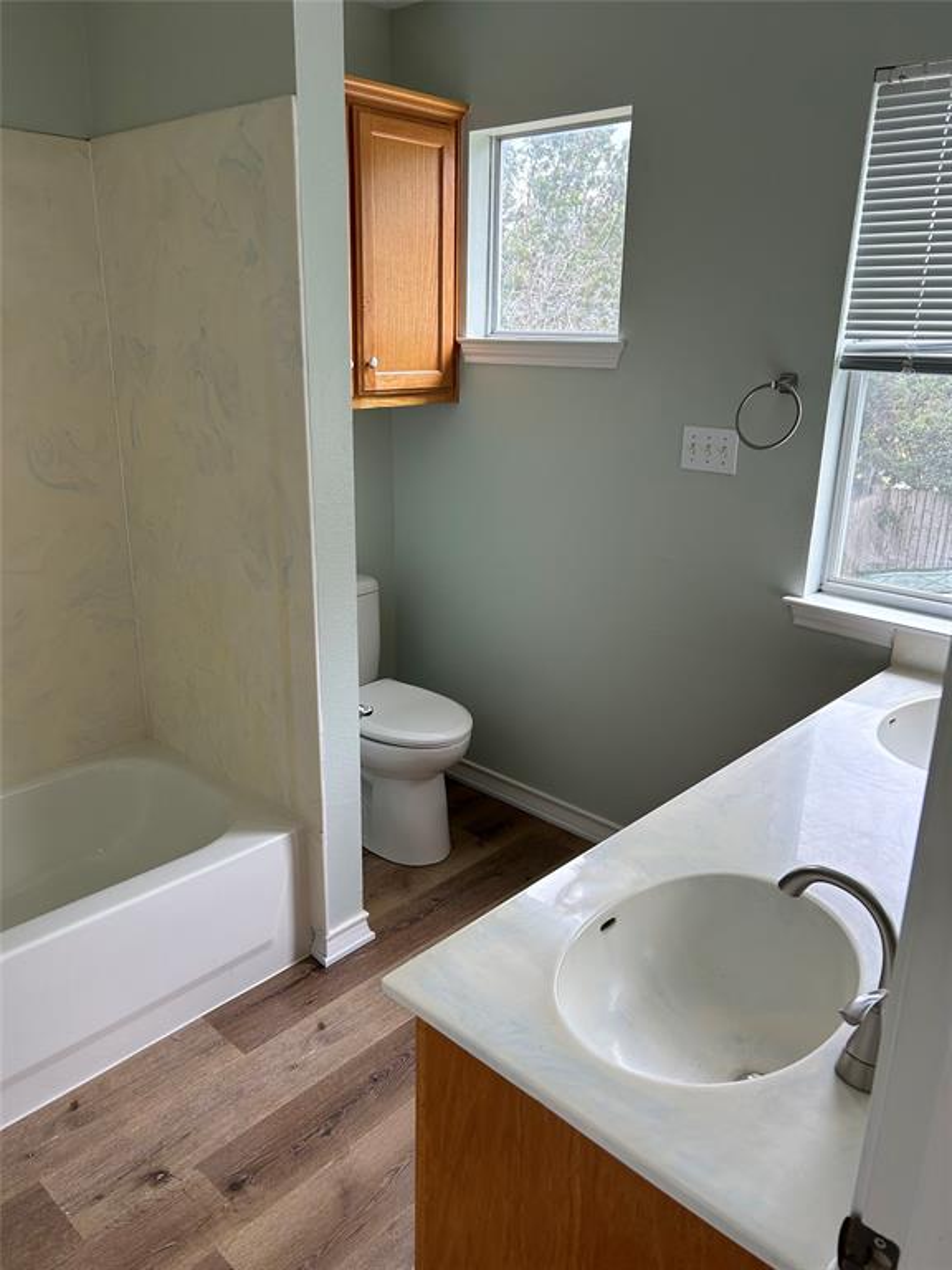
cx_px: 476
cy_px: 635
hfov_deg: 53.1
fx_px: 953
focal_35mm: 26
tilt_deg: -18.3
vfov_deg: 67.3
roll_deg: -0.6
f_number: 1.5
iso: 64
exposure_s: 1/120
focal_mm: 5.7
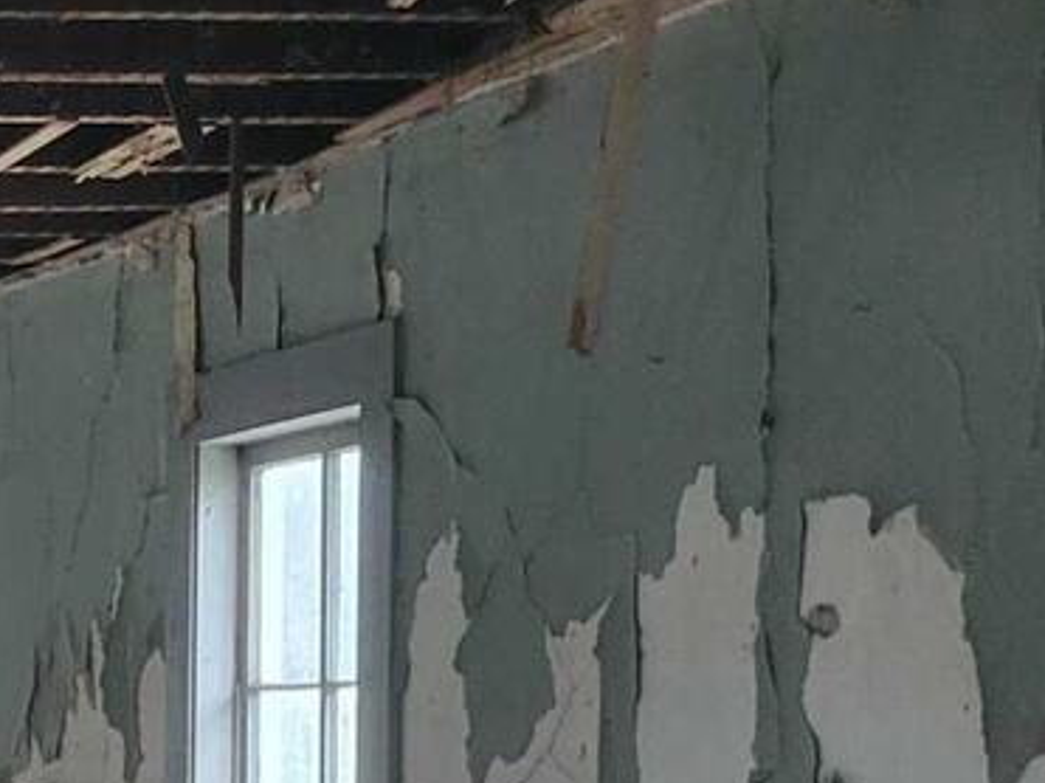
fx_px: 3048
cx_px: -958
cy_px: 789
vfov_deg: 14.4
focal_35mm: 101
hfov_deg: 15.9
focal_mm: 5.4
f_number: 1.8
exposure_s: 1/40
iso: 400
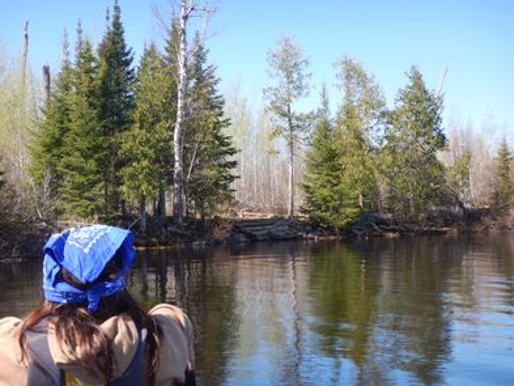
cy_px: 191
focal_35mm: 57
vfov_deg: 25.7
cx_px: 254
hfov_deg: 33.8
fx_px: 847
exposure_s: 1/320
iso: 125
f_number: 4.4
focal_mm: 10.1
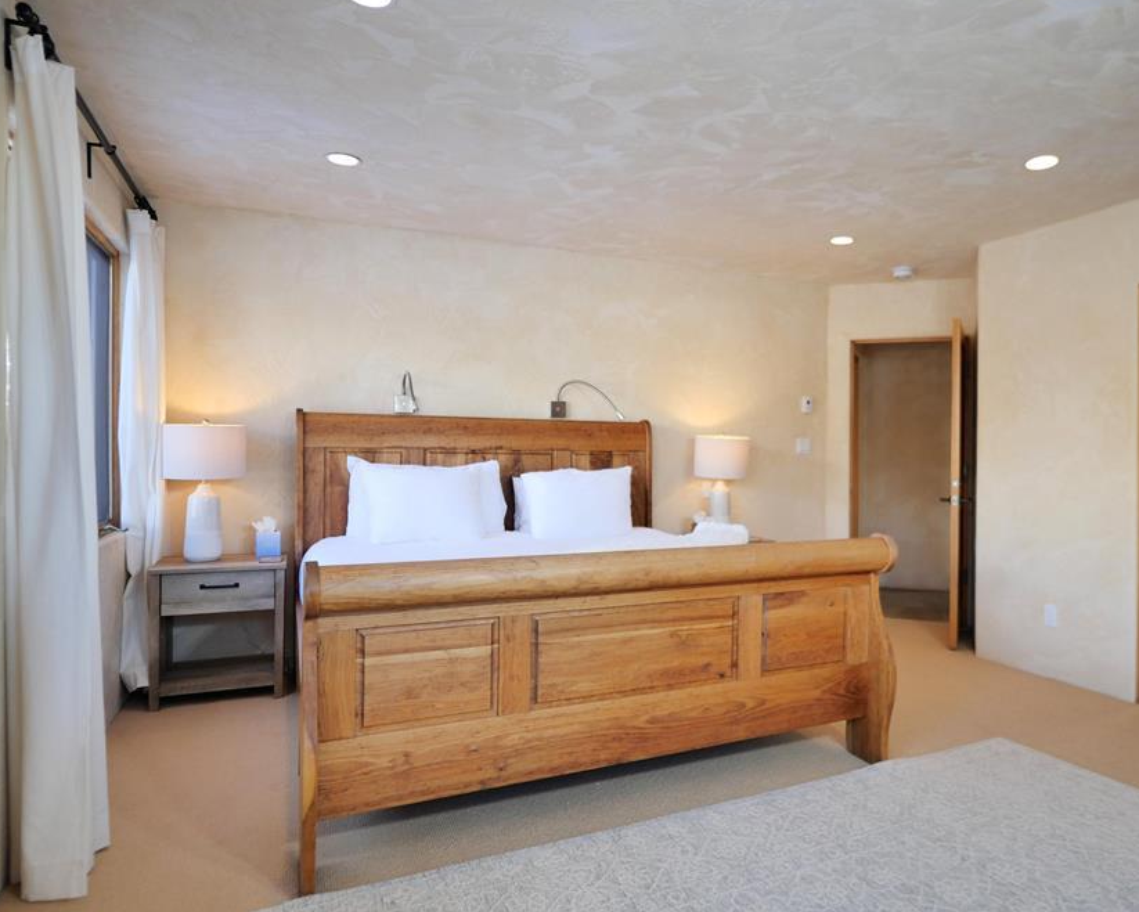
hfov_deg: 76.8
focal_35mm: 21
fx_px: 708
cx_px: 680
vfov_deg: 65.6
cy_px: 457
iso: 800
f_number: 1.8
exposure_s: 1/125
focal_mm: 9
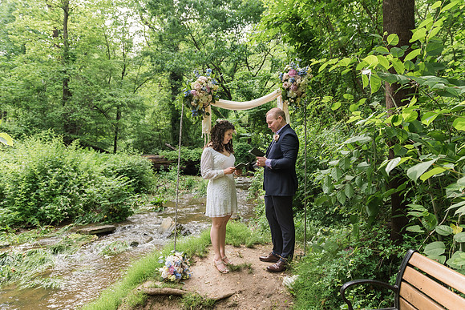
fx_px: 319
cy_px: 153
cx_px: 232
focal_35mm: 25
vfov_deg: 51.9
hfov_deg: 72.2
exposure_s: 1/400
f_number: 4
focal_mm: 24
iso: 800
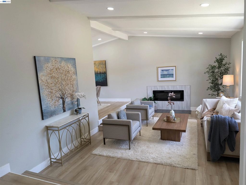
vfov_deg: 56.9
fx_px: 171
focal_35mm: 24
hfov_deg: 71.6
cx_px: 123
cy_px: 92
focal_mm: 6.9
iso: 27
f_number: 1.68
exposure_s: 1/60.1
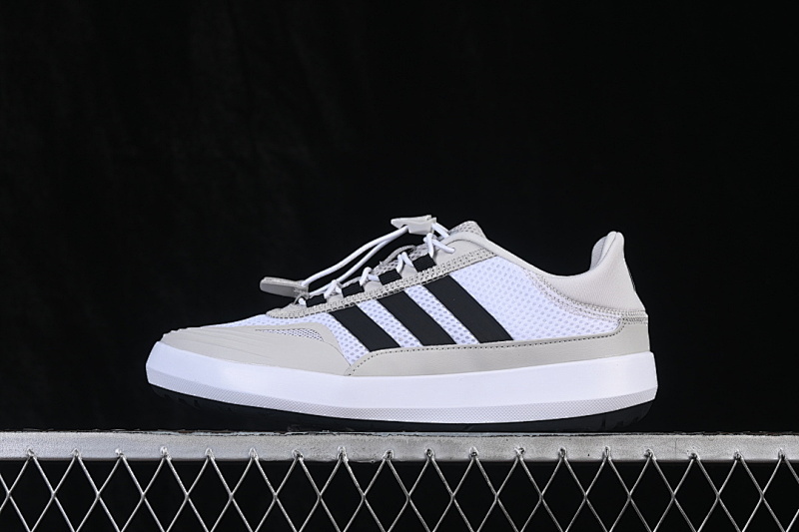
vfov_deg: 18.2
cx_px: 400
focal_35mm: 75
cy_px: 266
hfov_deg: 27.0
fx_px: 1664
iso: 160
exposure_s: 1/80
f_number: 8
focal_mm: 50
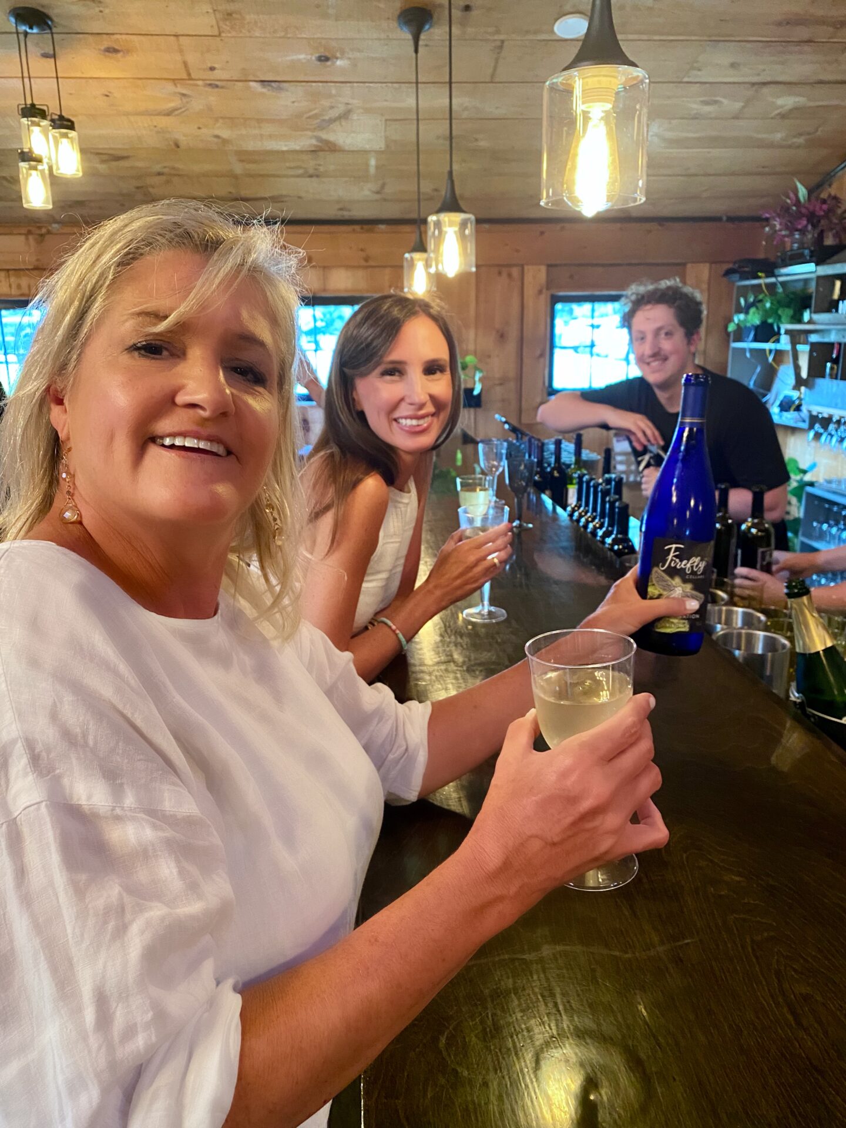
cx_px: 423
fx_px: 847
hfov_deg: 53.1
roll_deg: +1.4
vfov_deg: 67.3
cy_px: 564
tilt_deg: -14.8
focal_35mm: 26
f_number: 1.8
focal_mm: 4.25
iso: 320
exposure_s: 1/60
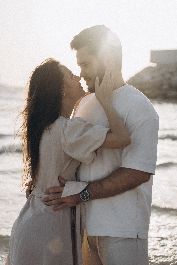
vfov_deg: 31.9
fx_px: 465
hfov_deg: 21.6
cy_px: 132
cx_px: 88
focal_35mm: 63
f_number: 3.2
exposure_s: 1/1250
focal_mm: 63
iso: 160
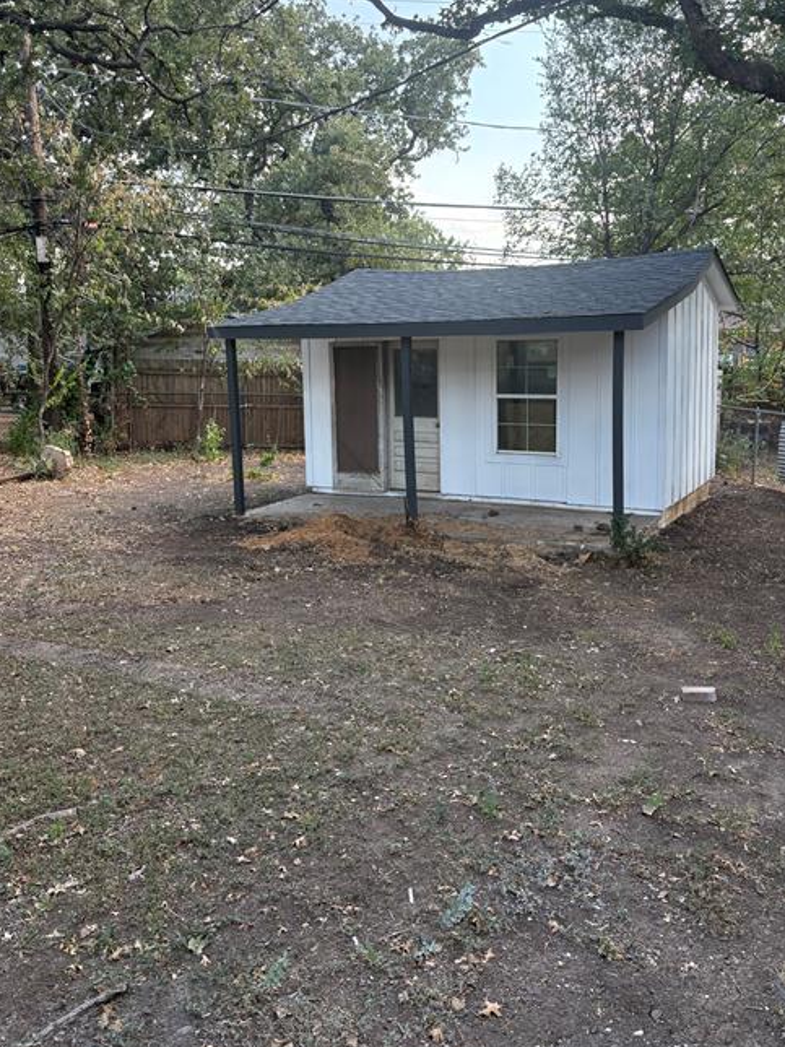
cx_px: 410
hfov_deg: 45.4
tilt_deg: -6.0
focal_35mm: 31
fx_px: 937
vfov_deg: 58.1
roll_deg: -0.3
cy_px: 441
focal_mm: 5.96
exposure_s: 1/266
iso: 64
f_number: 1.6
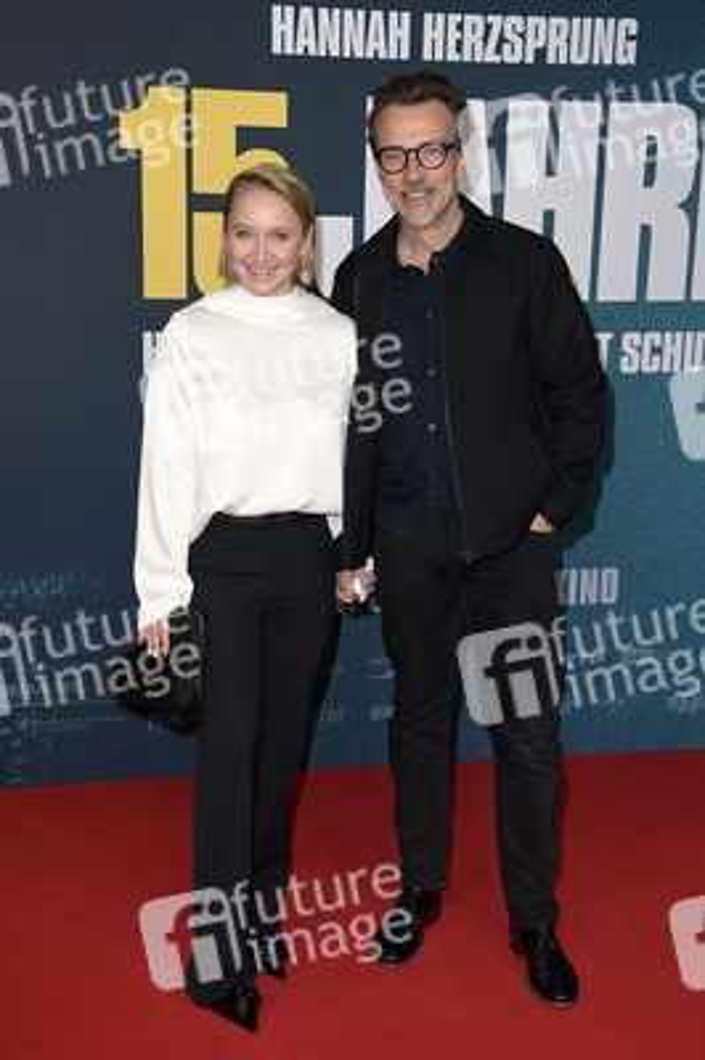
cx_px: 352
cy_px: 530
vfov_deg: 39.6
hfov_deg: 26.9
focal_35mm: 50
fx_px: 1471
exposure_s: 1/250
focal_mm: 50
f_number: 5.6
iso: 640
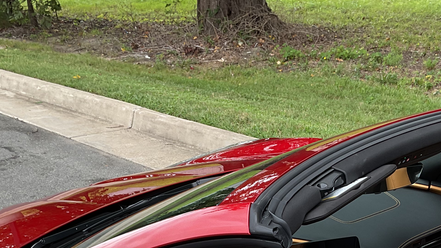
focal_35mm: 66
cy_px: 302
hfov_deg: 31.8
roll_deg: +1.8
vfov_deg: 17.4
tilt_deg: -27.6
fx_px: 772
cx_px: 260
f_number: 1.8
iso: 16
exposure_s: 1/173
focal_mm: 3
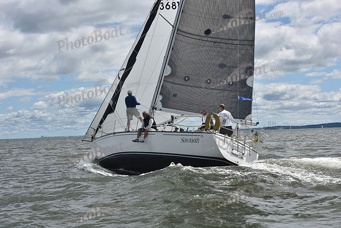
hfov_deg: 28.8
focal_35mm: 70
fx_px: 663
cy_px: 114
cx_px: 170
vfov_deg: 19.5
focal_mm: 70
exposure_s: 1/800
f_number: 11
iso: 250
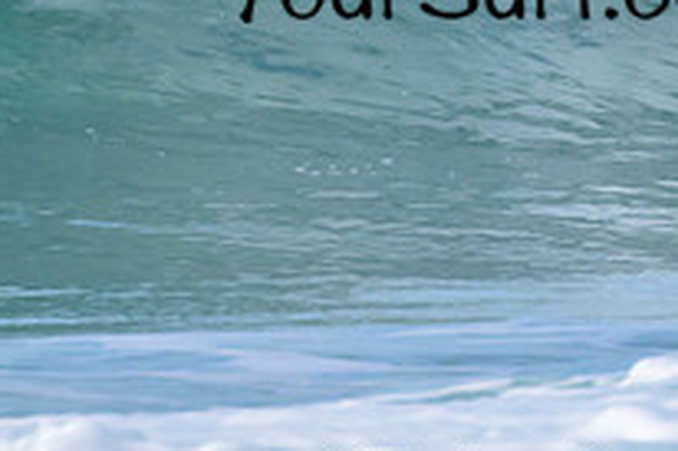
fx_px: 55306
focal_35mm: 2939
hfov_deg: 0.7
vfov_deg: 0.5
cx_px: 700
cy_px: -228
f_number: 11
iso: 1400
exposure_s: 1/2000
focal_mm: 800
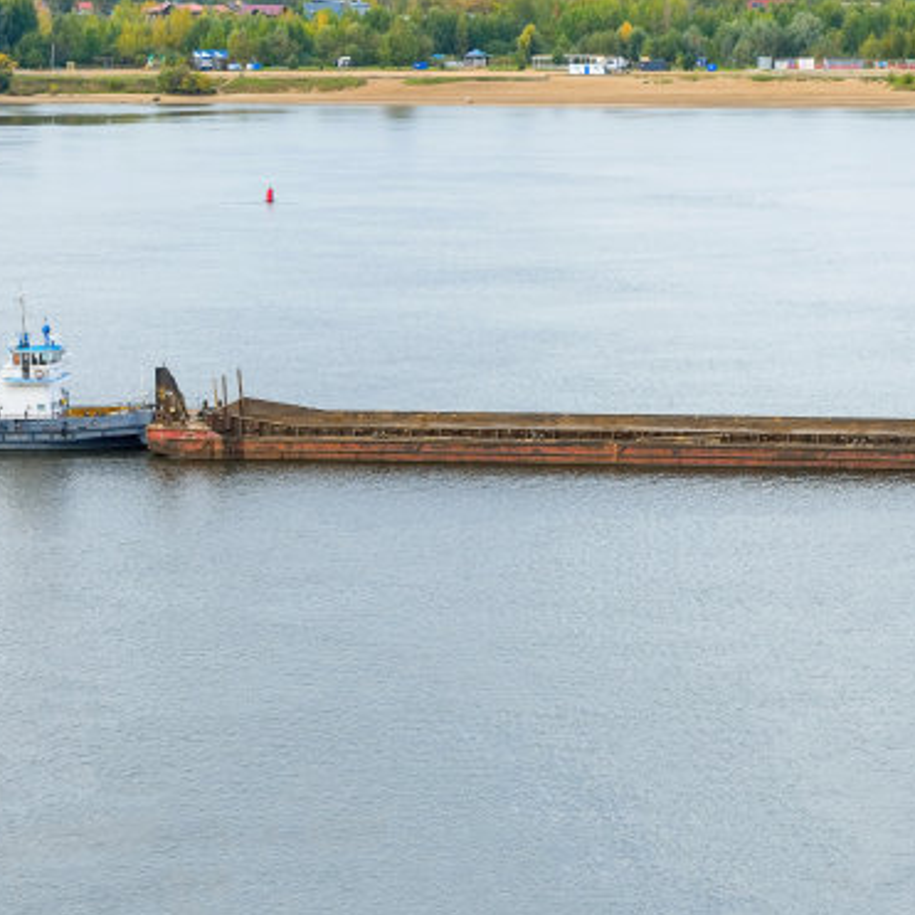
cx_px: 520
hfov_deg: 15.1
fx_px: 3460
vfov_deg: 15.1
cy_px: 459
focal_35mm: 116
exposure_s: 1/200
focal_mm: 55
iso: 320
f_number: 9
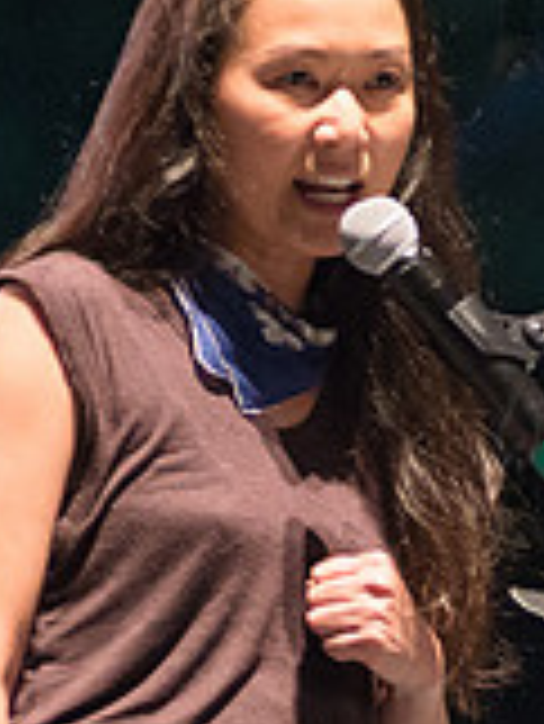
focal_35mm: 926
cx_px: 319
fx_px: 19377
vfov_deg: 2.1
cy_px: 532
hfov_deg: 1.6
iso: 3200
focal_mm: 200
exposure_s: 1/320
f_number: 2.8
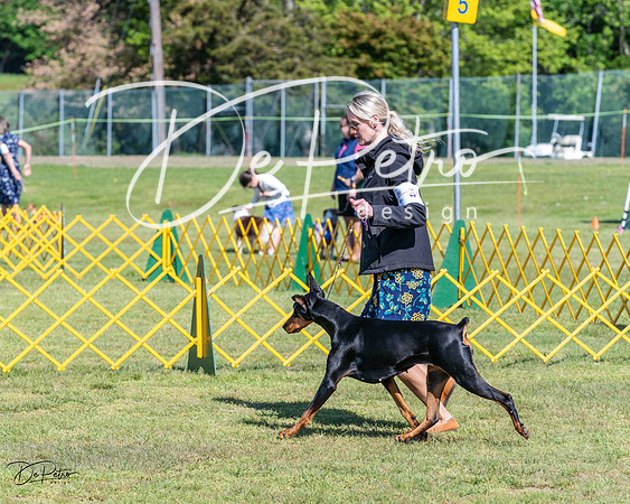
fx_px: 3401
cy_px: 252
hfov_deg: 10.6
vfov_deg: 8.5
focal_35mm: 182
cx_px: 315
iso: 500
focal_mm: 162
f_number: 6.3
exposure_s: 1/2000
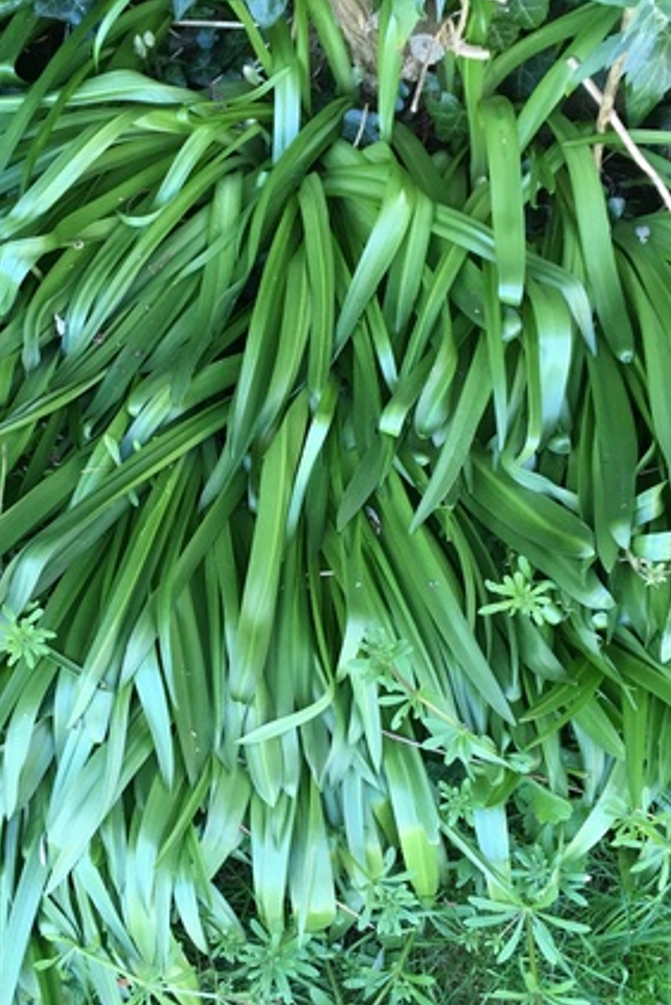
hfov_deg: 31.0
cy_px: 516
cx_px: 234
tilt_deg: -64.7
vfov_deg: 45.4
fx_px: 1201
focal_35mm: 43
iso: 50
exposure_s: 1/33
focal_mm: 4.15
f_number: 2.2
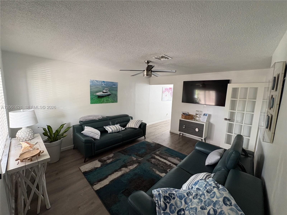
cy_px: 108
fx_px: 116
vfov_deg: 85.7
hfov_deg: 102.1
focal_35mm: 14
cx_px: 144
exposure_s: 1/60
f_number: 2.2
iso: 200
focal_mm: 2.22
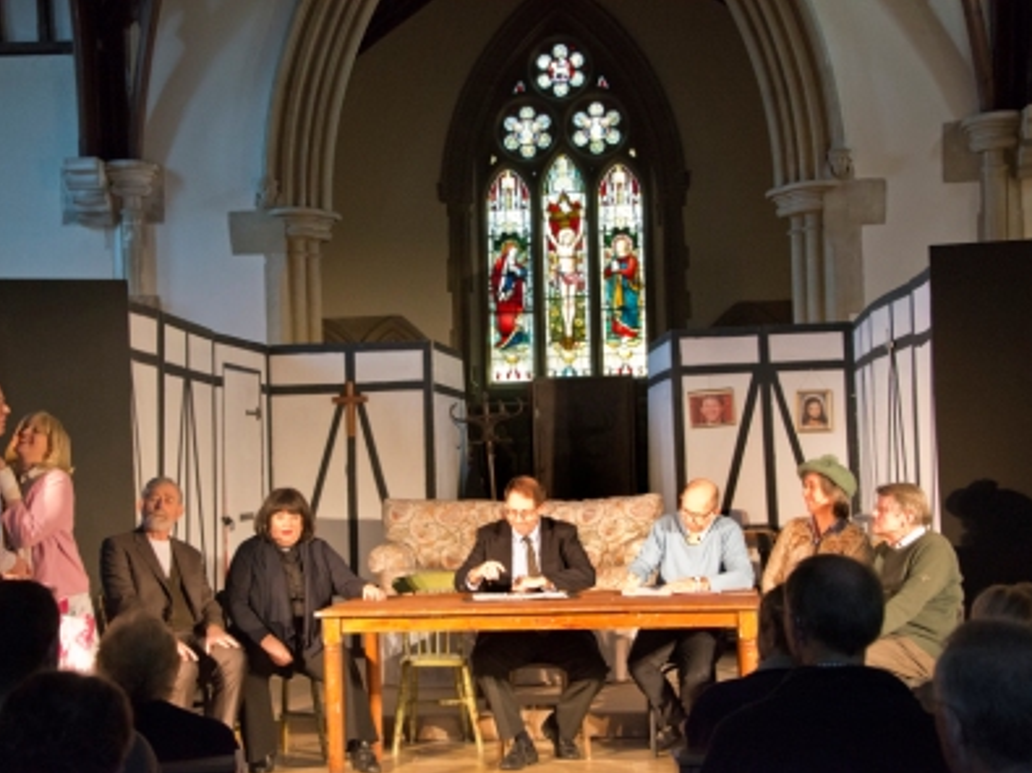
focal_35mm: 60
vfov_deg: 24.4
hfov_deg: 32.2
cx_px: 455
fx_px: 1788
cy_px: 388
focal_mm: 55
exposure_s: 1/80
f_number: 6.3
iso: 8063
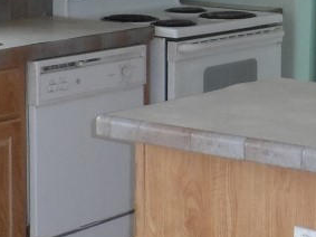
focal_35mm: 122
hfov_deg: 15.8
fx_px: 1113
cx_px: 327
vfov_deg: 12.1
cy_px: 34
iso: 120
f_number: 3.2
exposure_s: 1/30
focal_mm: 4
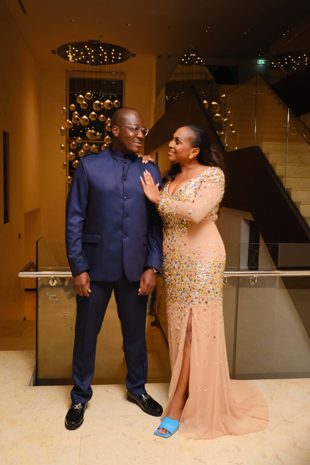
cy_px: 232
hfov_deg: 37.9
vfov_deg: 54.4
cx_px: 155
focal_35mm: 35
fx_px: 452
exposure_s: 1/200
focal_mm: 23
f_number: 5
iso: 3200
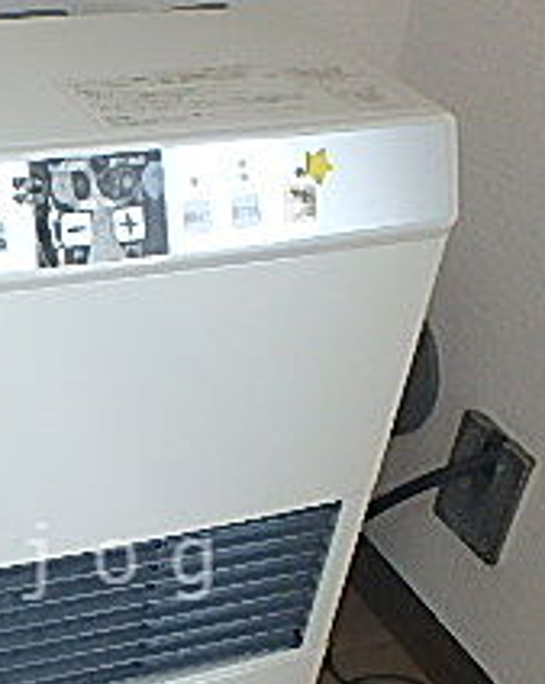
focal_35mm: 62
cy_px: 561
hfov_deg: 23.6
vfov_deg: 29.7
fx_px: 1253
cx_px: 10
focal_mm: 3.7
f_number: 3.5
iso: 200
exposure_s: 1/60
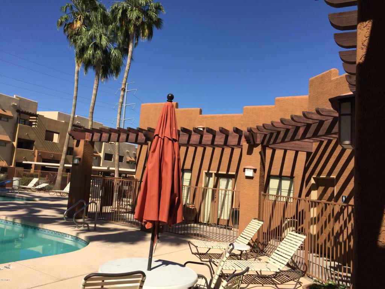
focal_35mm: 29
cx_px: 192
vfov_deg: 48.2
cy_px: 144
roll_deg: -5.7
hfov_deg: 61.7
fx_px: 323
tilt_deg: +4.6
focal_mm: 4.15
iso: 32
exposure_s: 1/2825
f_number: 2.2
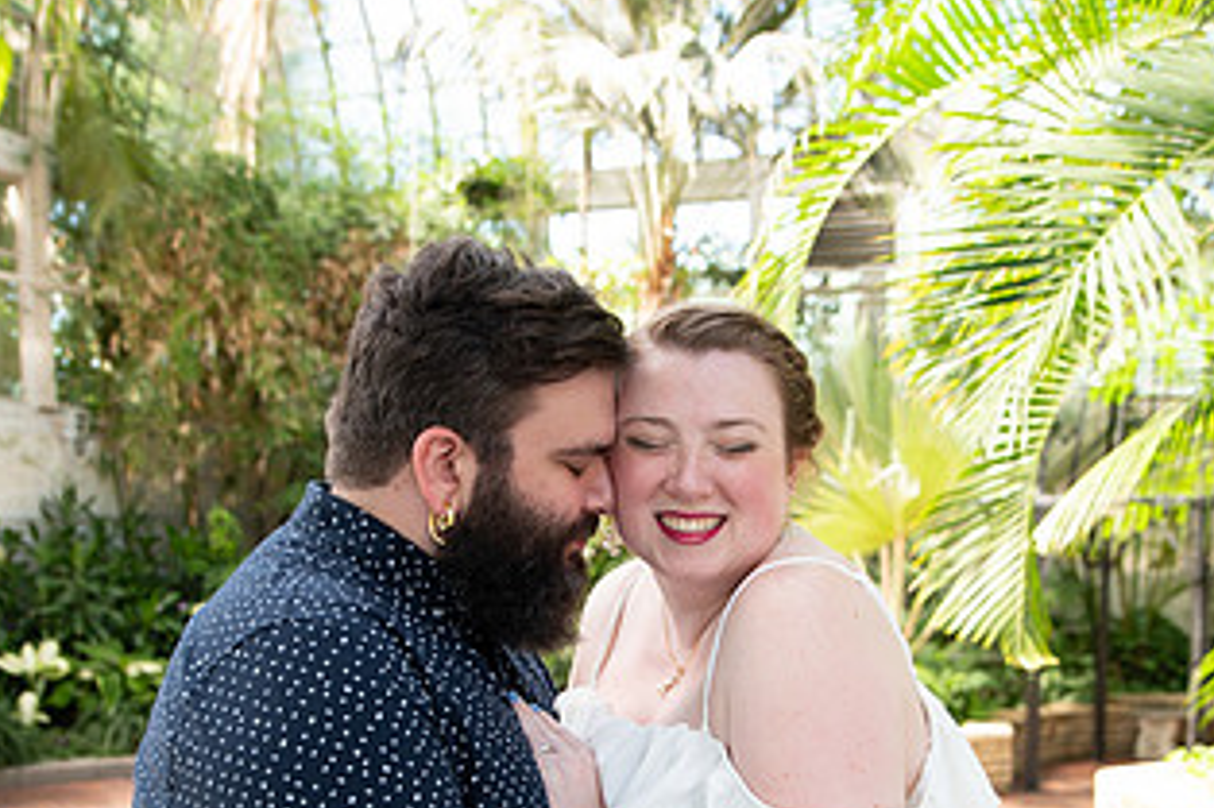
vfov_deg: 27.1
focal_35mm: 48
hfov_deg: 41.1
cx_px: 603
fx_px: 1618
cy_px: 715
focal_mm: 26
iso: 200
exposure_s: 1/125
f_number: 2.8
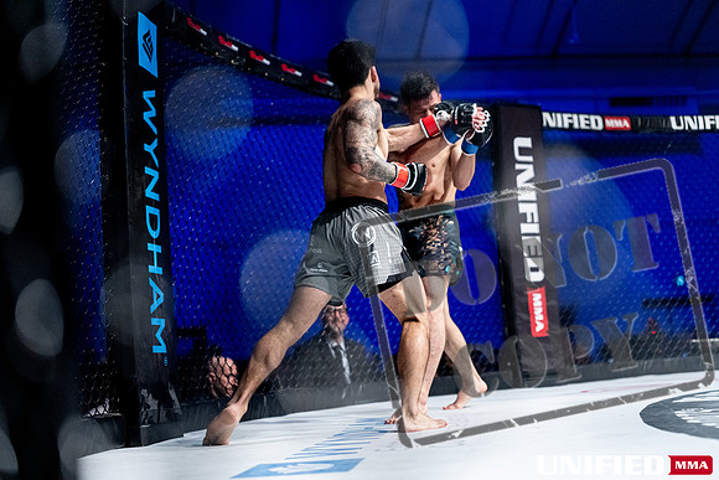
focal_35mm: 50
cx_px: 360
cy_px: 240
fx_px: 999
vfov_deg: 27.0
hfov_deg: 39.6
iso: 3200
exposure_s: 1/1250
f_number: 2
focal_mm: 50
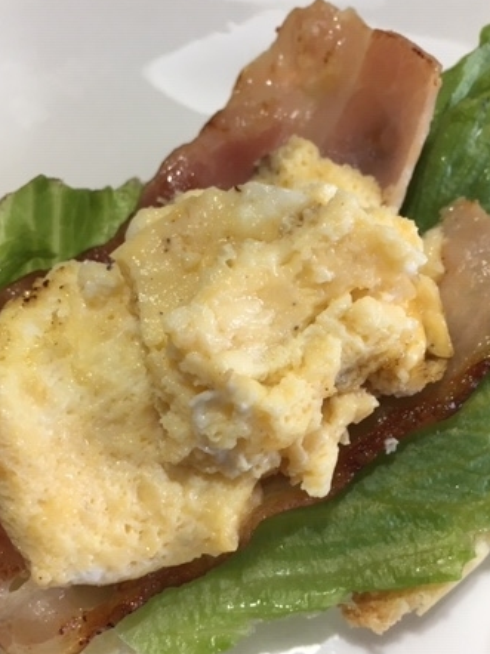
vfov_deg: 44.8
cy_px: 348
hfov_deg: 34.3
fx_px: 793
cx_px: 269
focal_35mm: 42
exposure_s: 1/30
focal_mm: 4.15
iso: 50
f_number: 2.2
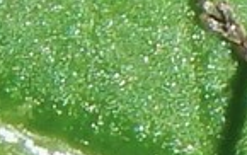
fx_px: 5931
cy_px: 325
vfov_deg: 1.5
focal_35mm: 880
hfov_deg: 2.4
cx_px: 439
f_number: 4.9
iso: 125
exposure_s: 1/320
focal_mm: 25.3
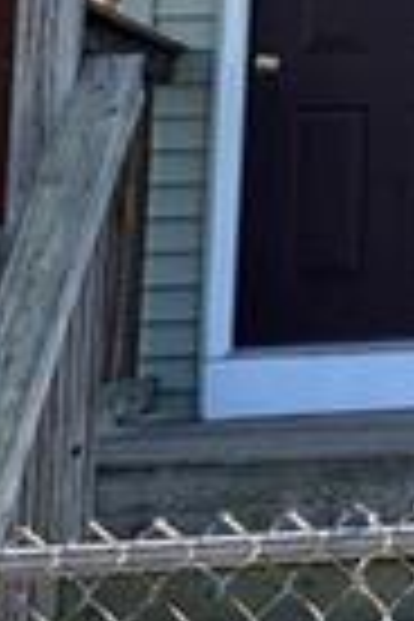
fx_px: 2605
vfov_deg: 12.6
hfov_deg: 8.0
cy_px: -414
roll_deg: +2.2
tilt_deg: +15.5
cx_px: 1161
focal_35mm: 151
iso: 32
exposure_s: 1/557
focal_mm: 4.25
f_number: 1.8
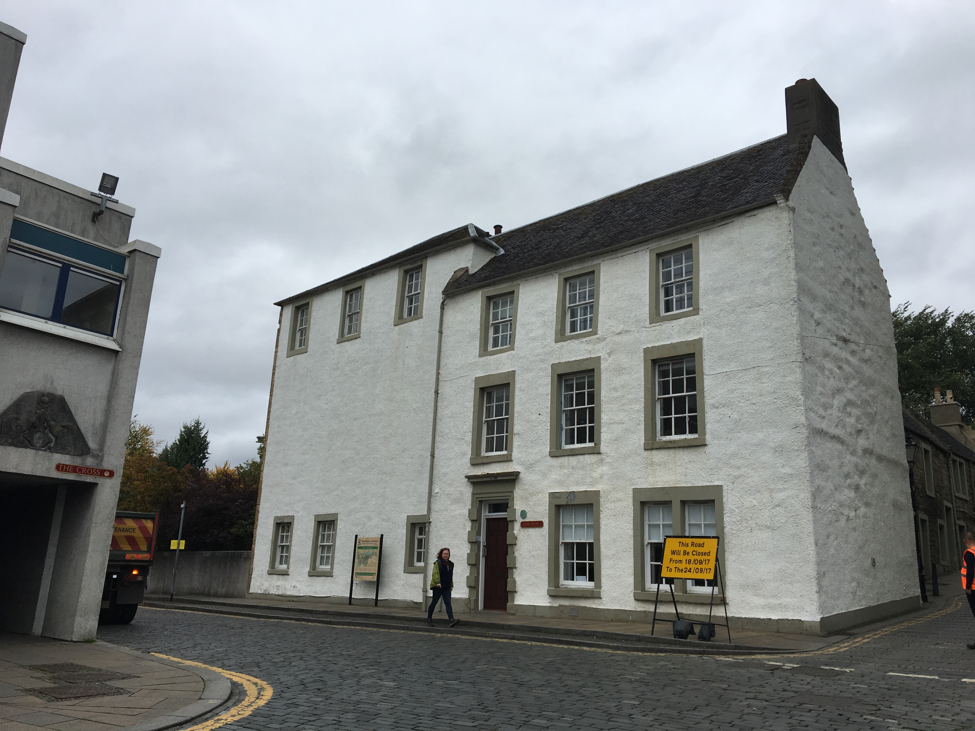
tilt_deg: +14.6
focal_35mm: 29
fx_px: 817
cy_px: 366
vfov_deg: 48.2
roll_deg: -2.7
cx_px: 488
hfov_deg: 61.7
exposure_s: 1/761
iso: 25
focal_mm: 4.15
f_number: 2.2
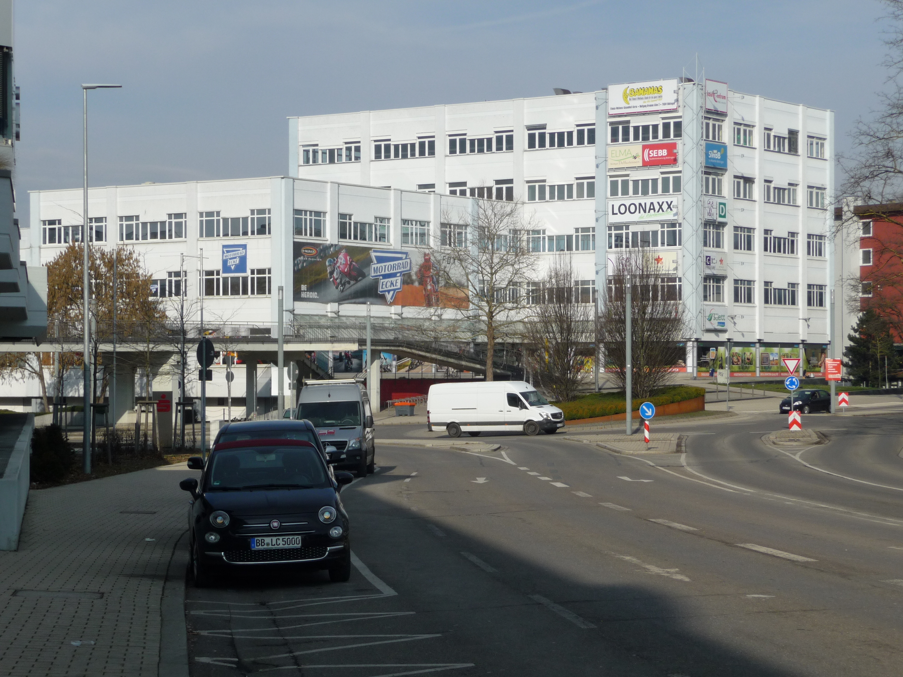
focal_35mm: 89
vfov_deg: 16.6
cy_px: 338
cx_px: 452
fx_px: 2322
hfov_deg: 22.0
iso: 100
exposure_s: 1/1000
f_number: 4.7
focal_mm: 15.2
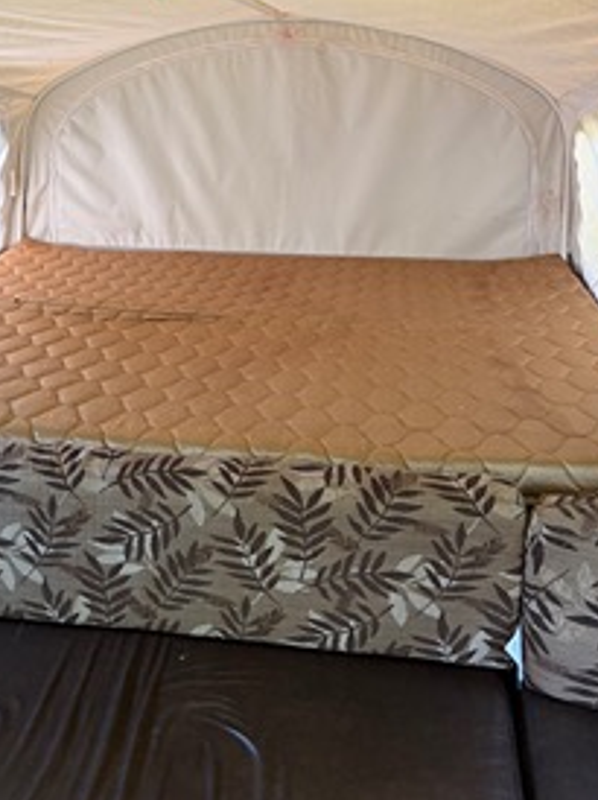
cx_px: 236
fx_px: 877
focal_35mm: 38
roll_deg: +4.2
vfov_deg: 47.7
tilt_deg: -12.1
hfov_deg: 37.5
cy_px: 228
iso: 160
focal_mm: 5.96
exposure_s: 1/60
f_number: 1.6
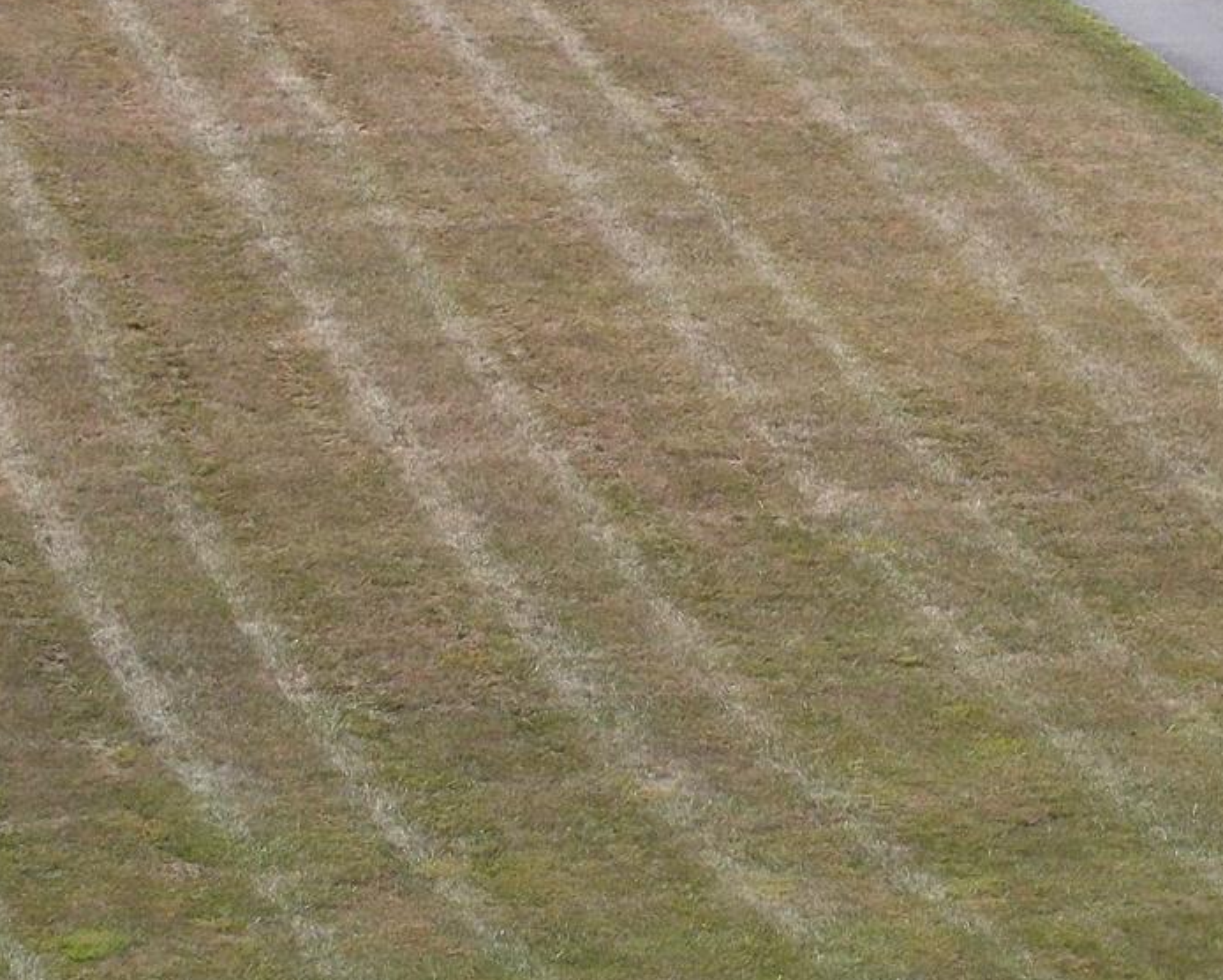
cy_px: -108
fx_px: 6881
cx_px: 925
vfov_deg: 8.1
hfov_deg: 10.1
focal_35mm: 190
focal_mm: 11.8
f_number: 5.3
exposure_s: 1/320
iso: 80
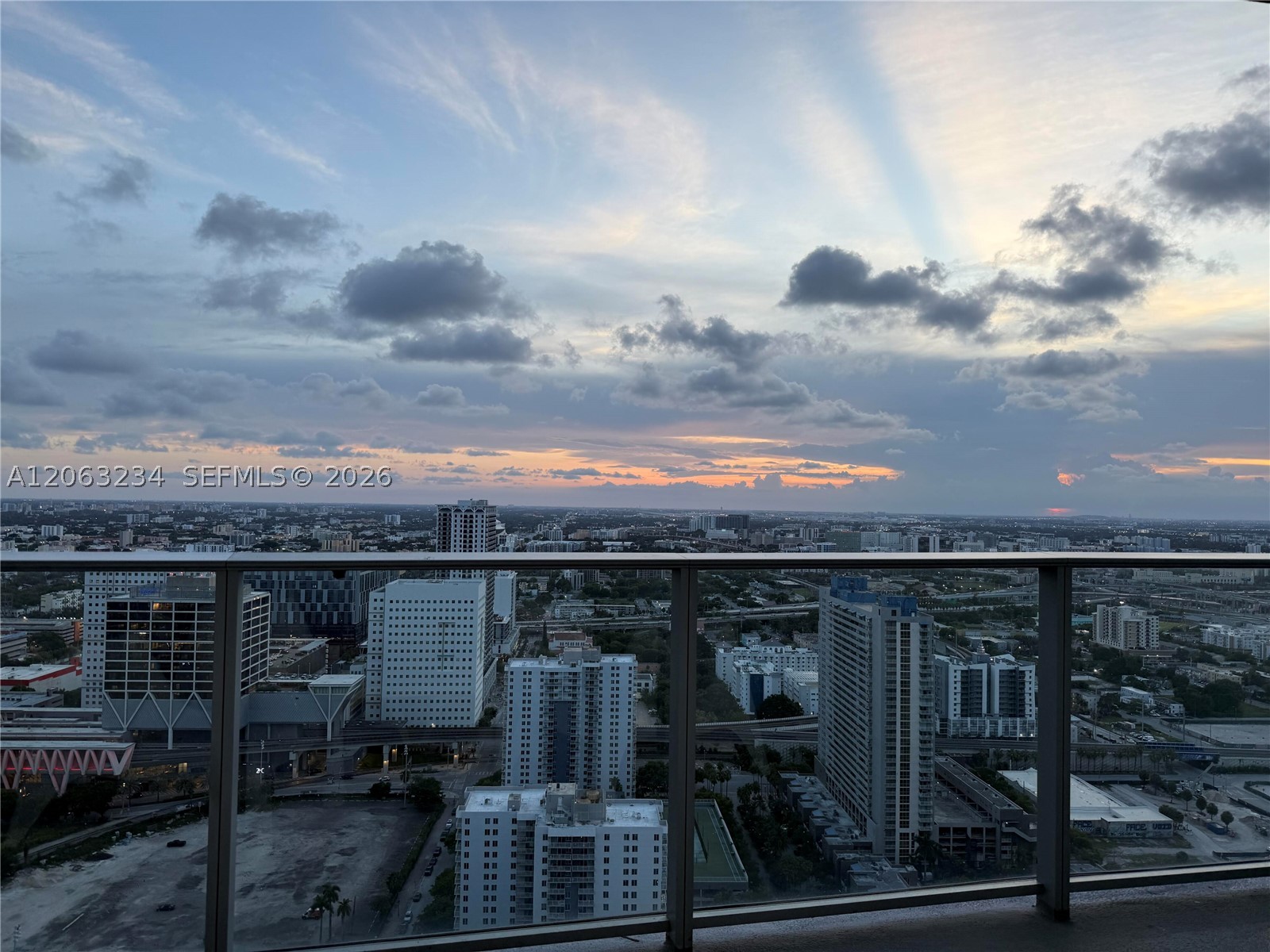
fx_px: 881
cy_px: 476
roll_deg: -0.8
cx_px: 635
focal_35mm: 24
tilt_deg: +1.1
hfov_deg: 71.6
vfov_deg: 56.8
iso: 64
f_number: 1.78
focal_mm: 6.76
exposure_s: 1/273
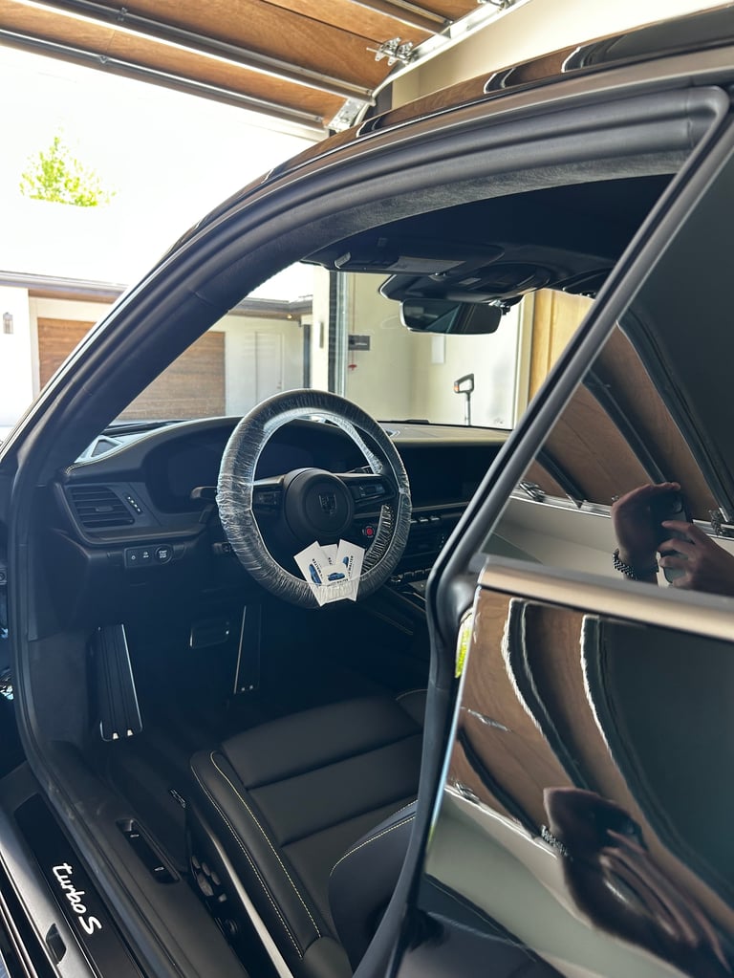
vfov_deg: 67.3
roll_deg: -2.0
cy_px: 489
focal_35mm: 26
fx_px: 735
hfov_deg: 53.1
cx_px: 367
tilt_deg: -8.7
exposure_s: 1/121
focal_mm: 5.7
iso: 80
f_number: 1.5
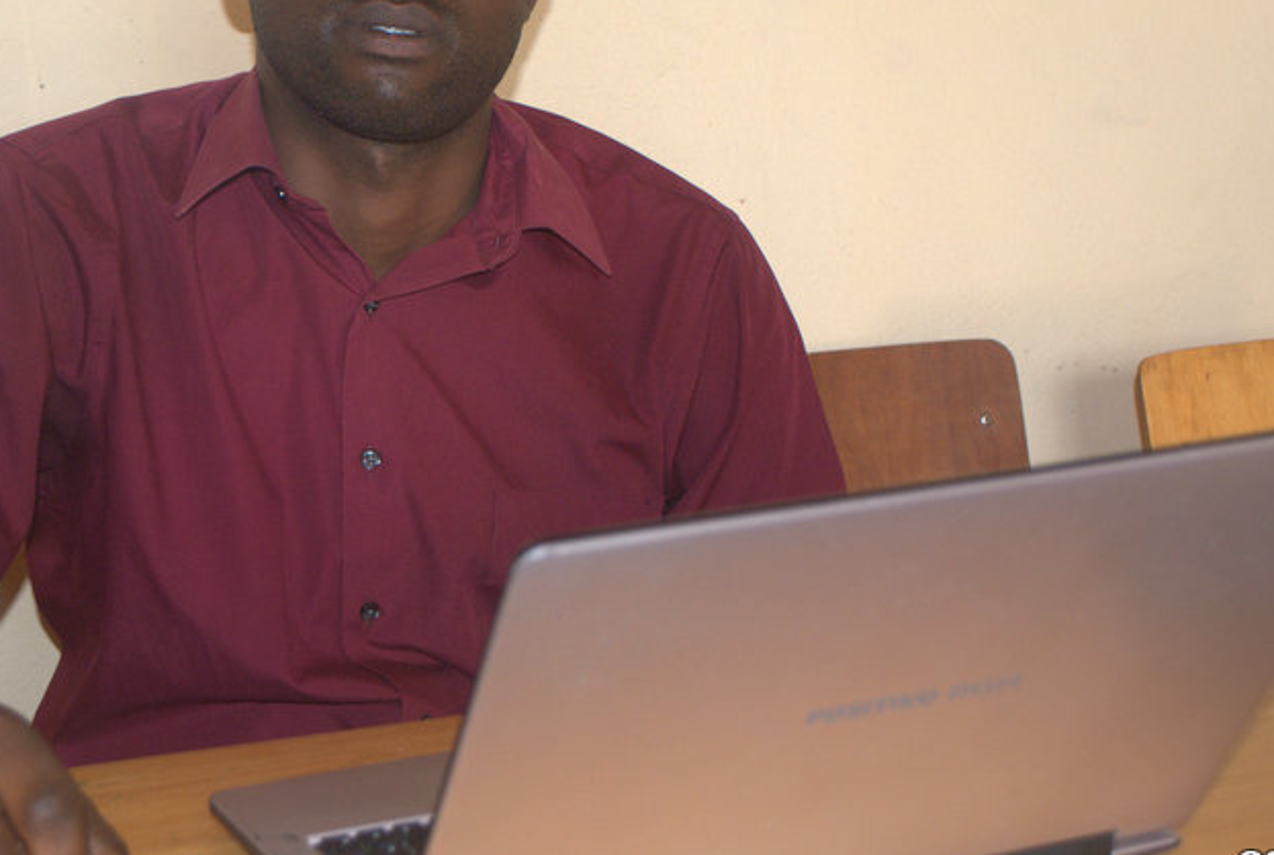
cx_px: 485
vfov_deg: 19.5
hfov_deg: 28.8
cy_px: 241
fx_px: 2475
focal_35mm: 70
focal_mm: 29
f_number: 4.5
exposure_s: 1/60
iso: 200
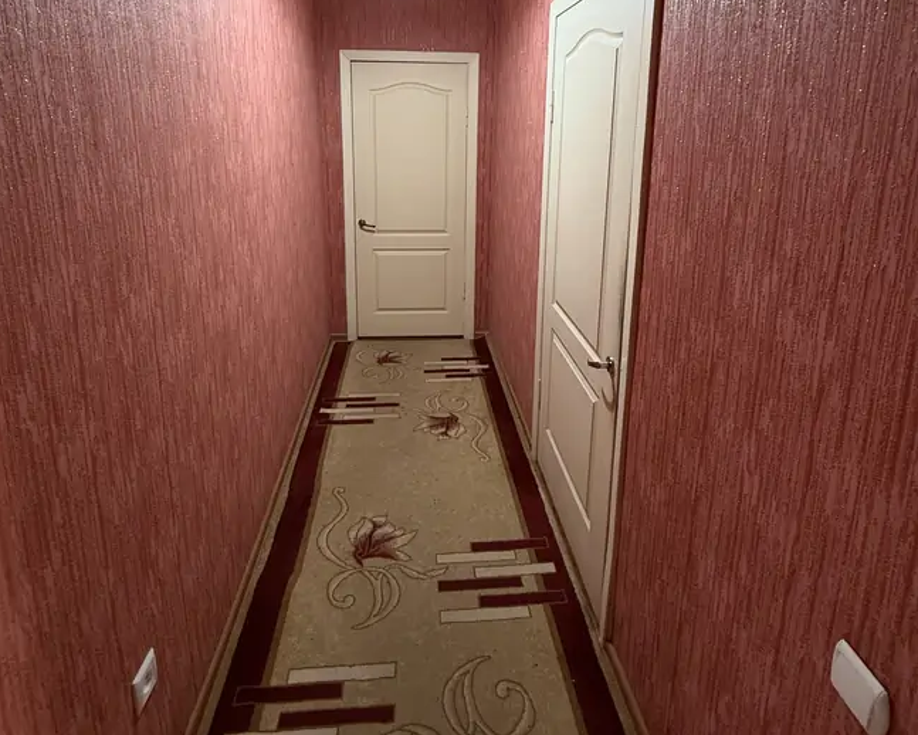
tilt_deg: -9.1
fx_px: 516
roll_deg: -0.7
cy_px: 217
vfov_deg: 67.9
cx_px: 449
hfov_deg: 83.3
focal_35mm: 19
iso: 250
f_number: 2.2
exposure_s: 1/50
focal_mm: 2.22
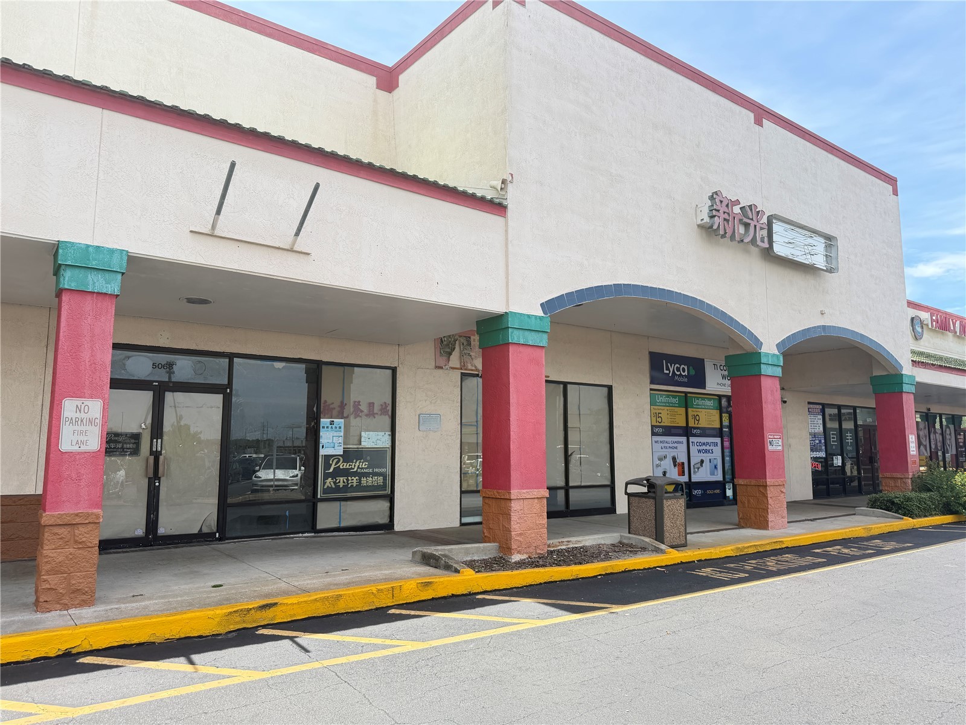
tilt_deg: +7.3
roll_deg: +0.9
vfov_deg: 56.8
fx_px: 670
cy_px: 362
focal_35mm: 24
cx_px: 483
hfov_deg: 71.6
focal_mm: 6.76
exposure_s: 1/2053
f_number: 1.78
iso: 80
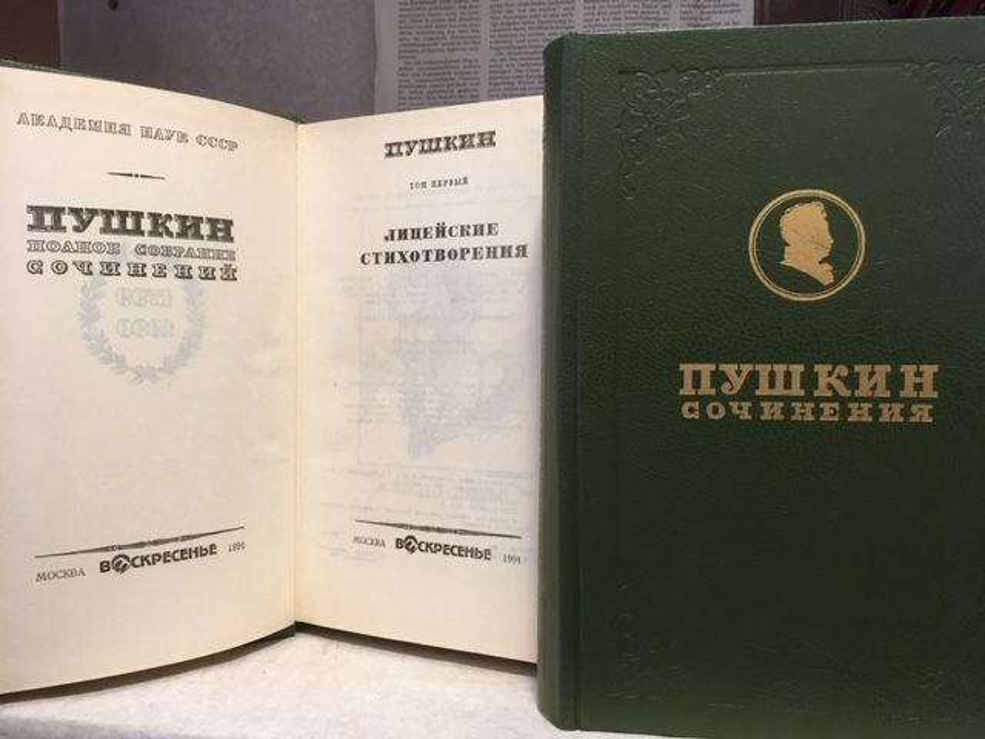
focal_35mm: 29
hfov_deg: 61.7
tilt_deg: -1.0
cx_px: 492
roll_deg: -1.2
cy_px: 370
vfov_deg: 48.2
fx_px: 825
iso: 125
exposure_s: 1/33
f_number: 2.2
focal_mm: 4.15
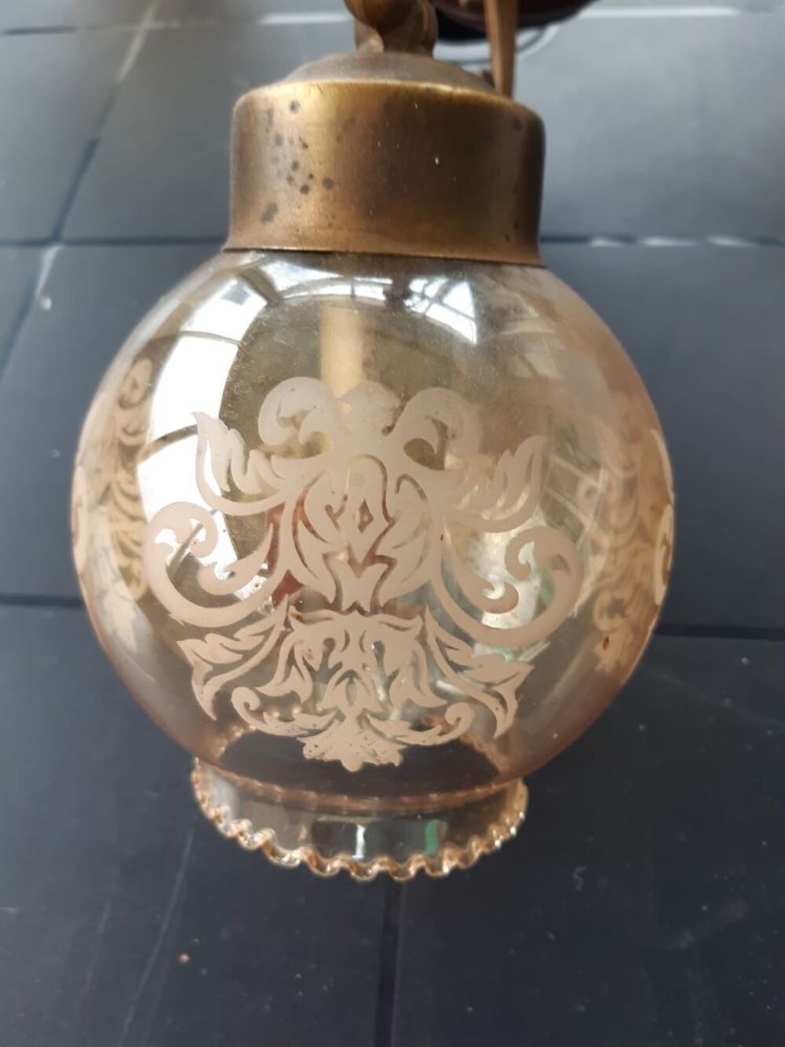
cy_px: 524
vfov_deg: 67.3
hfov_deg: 53.1
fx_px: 786
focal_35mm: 26
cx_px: 392
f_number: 1.7
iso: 50
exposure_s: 1/100
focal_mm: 3.92
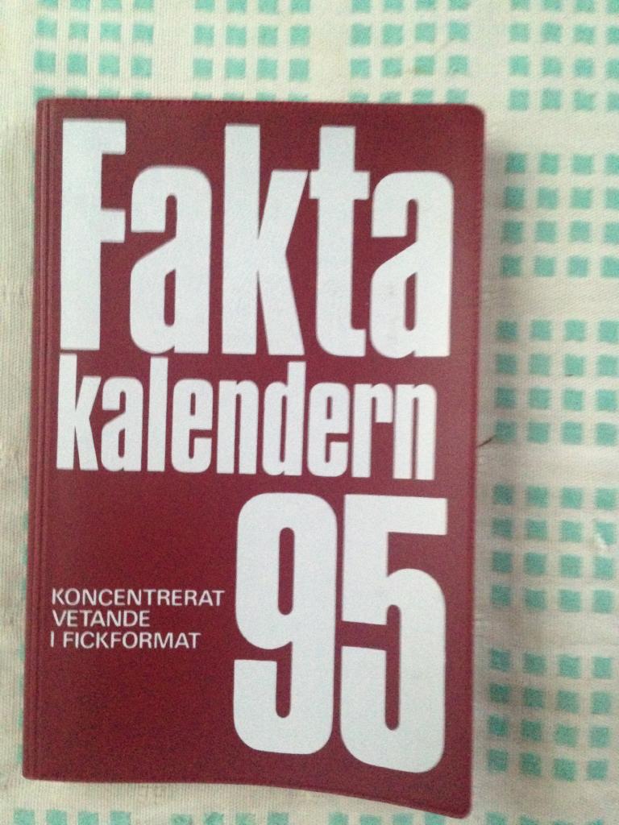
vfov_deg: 55.4
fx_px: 787
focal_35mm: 33
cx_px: 310
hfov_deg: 42.9
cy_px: 412
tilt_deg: -89.3
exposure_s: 1/15
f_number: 2.4
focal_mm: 4.12
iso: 640
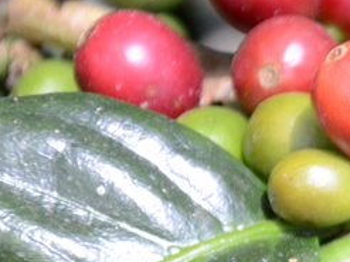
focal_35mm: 552
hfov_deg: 3.6
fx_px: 5576
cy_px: 256
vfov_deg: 2.7
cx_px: 605
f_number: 5.6
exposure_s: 1/400
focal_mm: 105
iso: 800
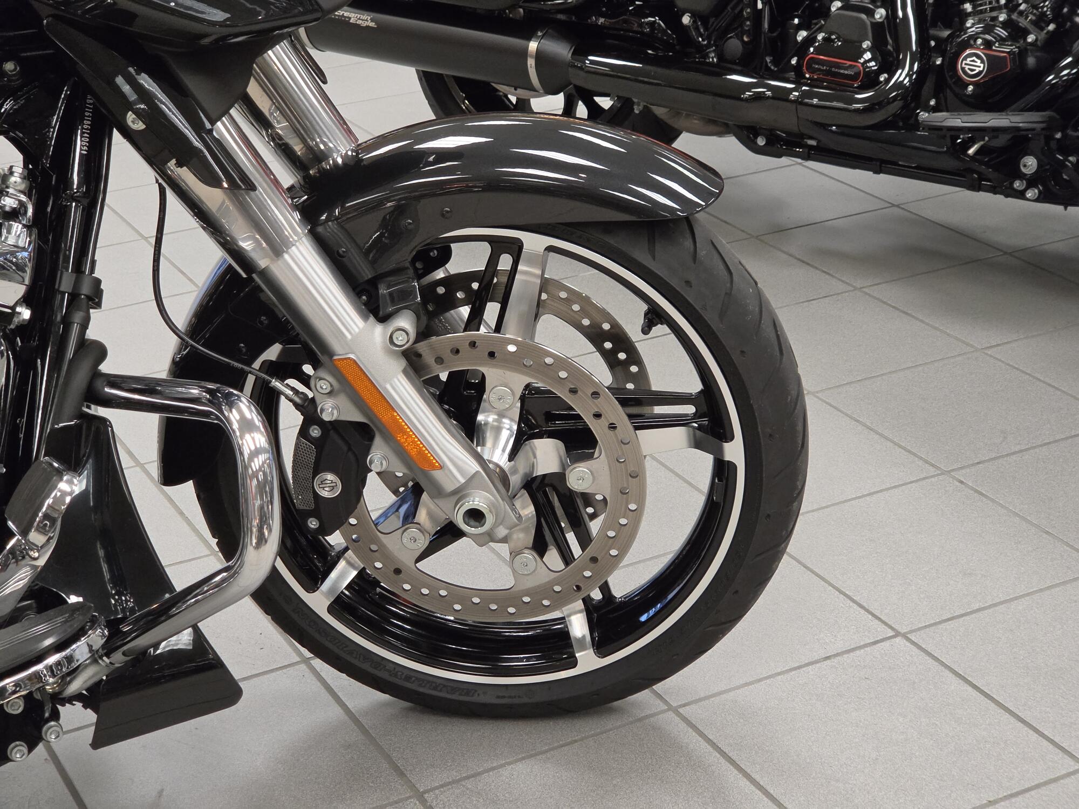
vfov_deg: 21.3
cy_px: 404
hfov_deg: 28.2
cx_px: 540
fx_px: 2151
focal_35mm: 69
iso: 400
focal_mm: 7
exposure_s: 1/120
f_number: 2.4
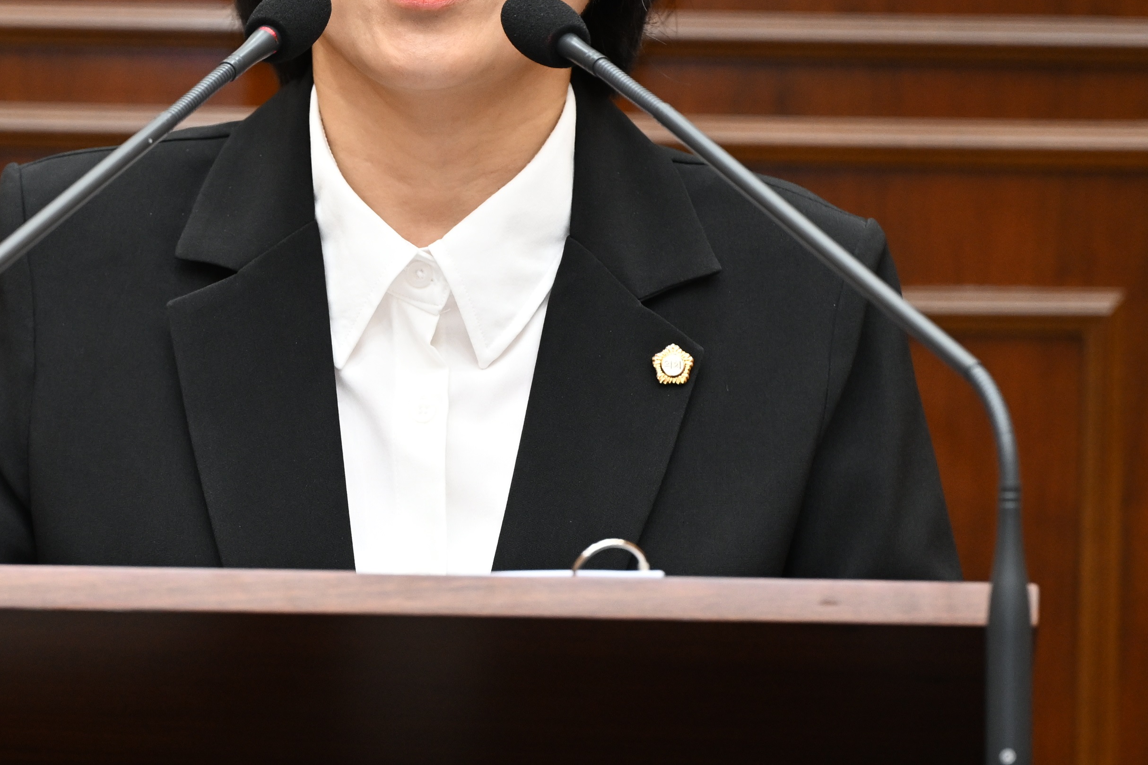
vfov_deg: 2.7
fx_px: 16263
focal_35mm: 510
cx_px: 359
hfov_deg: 4.0
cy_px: 173
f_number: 3.2
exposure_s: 1/200
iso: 1000
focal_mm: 200
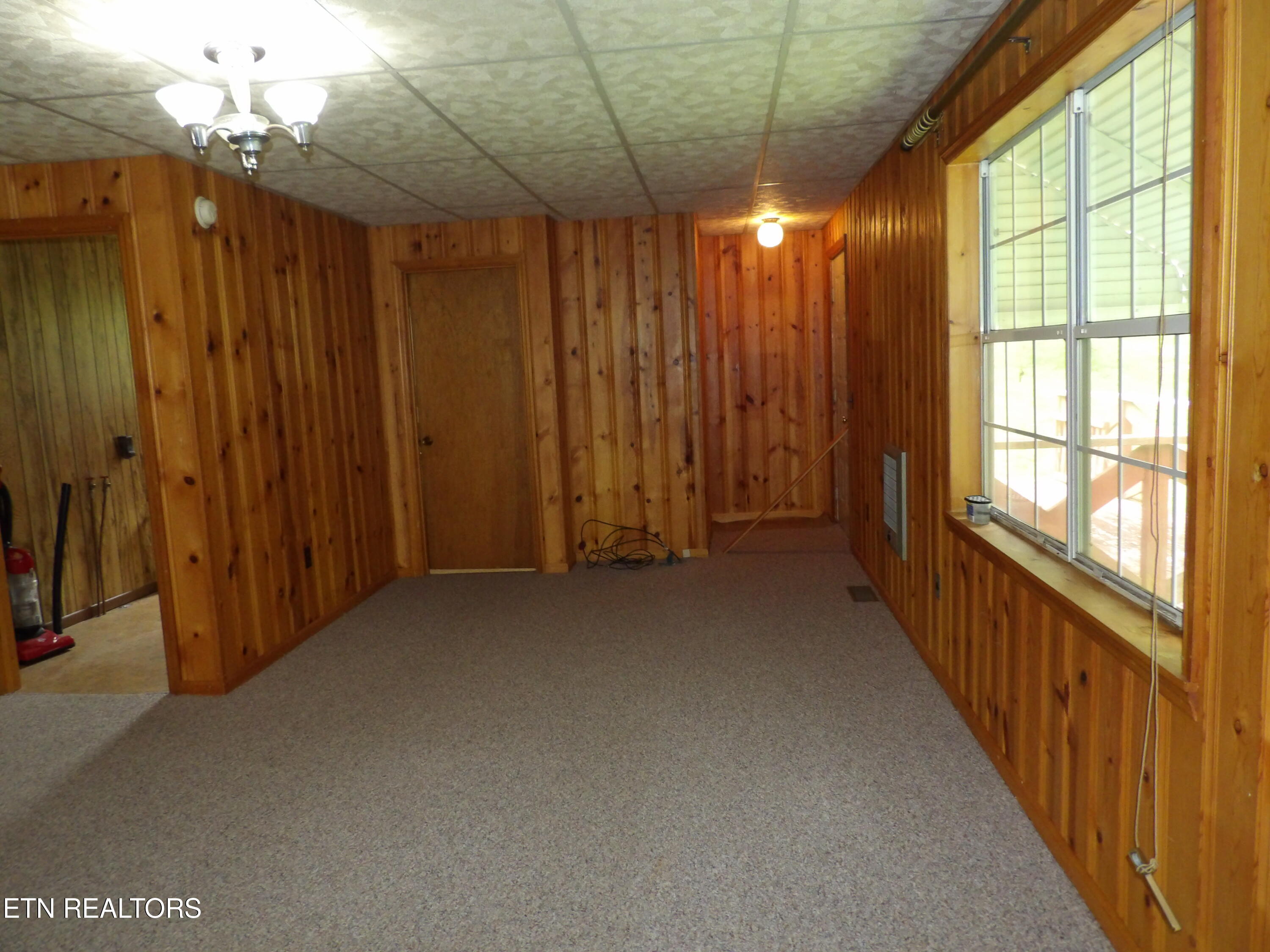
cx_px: 635
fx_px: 881
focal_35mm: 24
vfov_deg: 56.8
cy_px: 476
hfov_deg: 71.6
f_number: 3.2
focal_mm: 4.3
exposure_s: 1/33
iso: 476
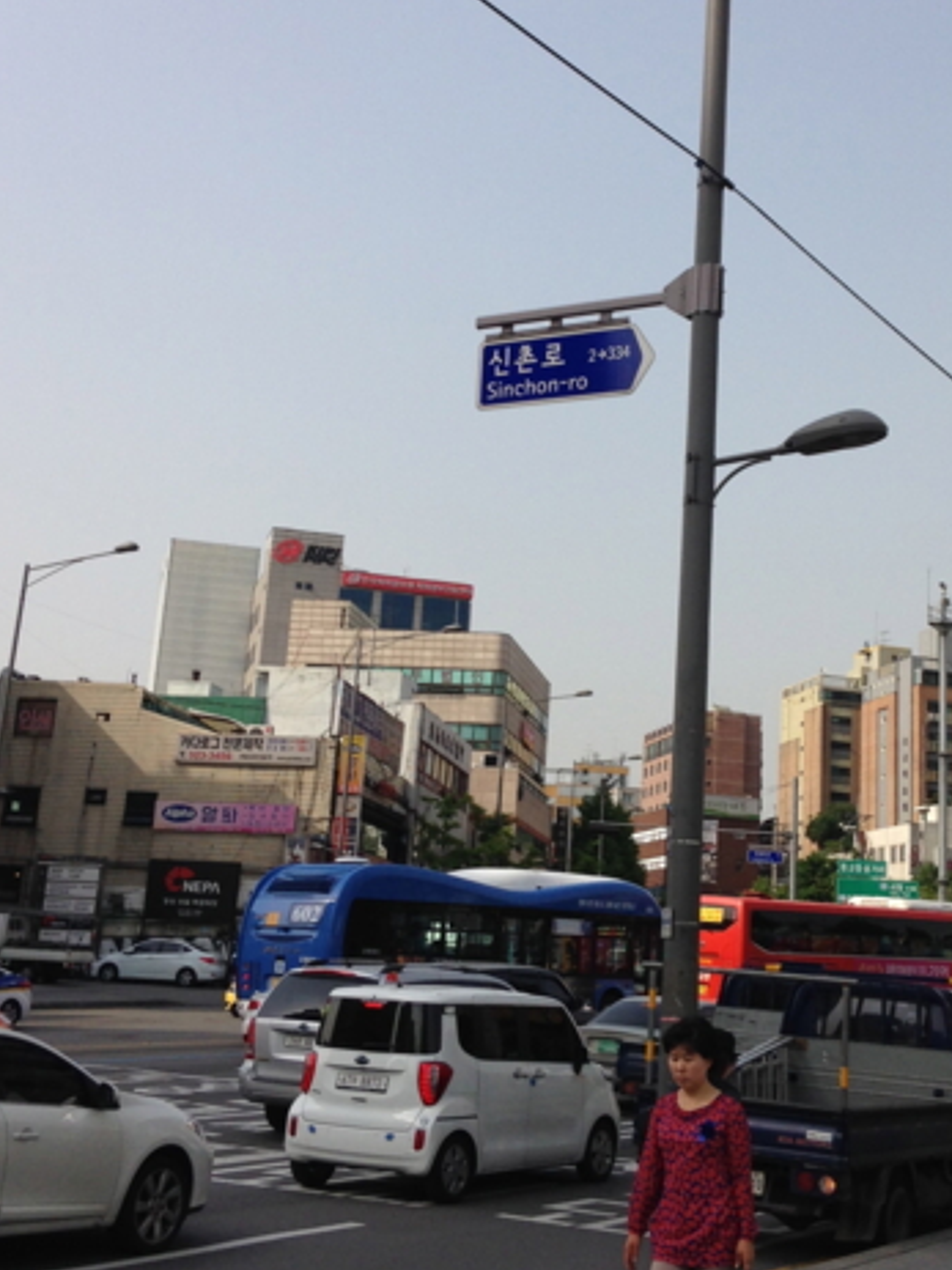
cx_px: 562
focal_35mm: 57
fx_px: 2091
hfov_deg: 25.6
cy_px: 455
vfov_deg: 33.6
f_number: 2.4
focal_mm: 4.12
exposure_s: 1/1695
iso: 50
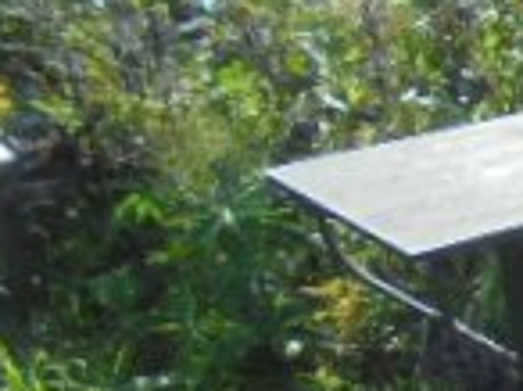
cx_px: 1143
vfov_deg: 12.1
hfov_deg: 13.8
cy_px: 667
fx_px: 1720
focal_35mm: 114
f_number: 3.5
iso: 100
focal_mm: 4.6
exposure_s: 1/400
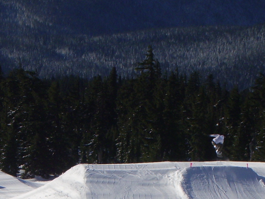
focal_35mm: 277
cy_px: 177
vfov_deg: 5.4
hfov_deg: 7.1
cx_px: 49
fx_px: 2121
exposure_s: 1/400
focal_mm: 17.4
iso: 80
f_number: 7.7
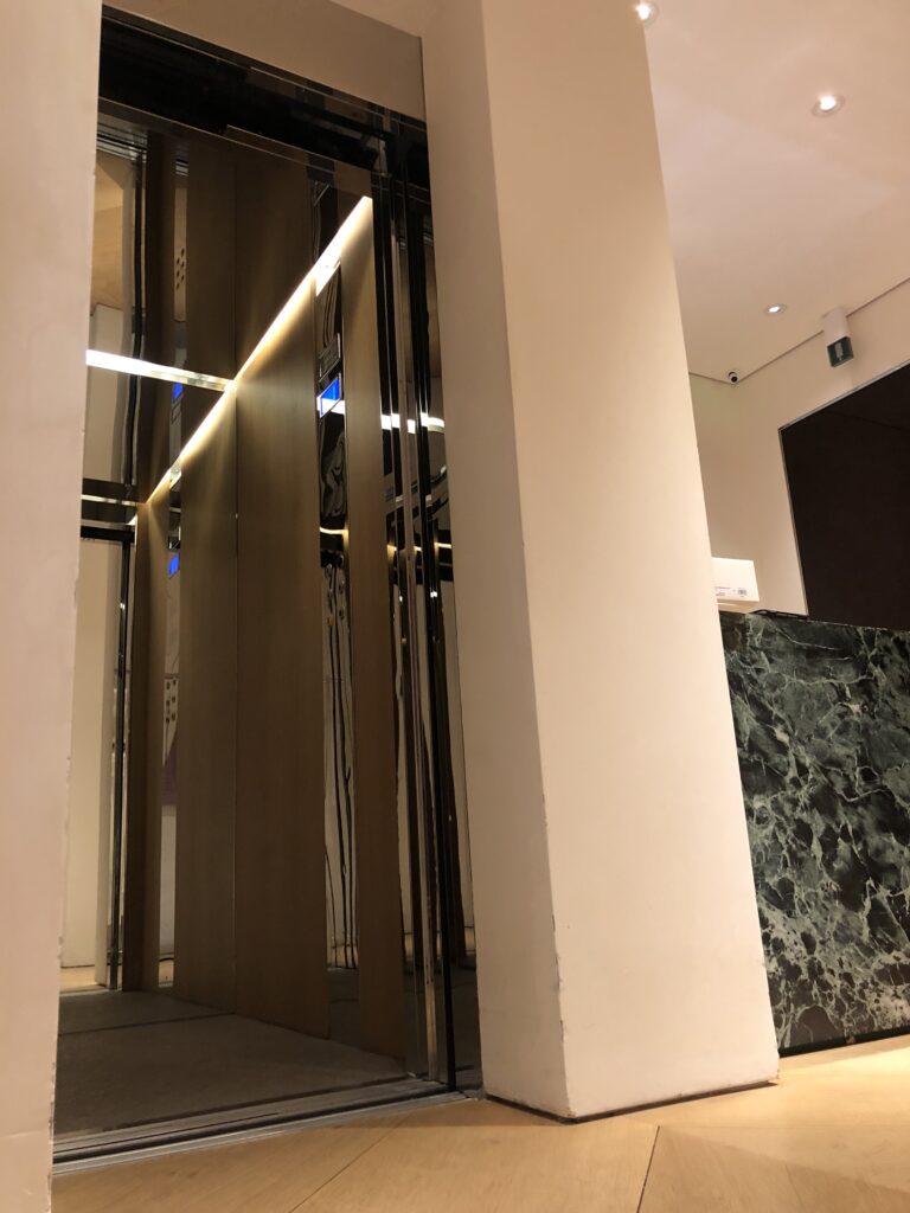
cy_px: 606
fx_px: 1016
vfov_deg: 61.7
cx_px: 455
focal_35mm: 29
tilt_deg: +15.7
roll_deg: +2.0
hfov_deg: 48.2
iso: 64
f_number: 1.8
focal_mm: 3.99
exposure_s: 1/16
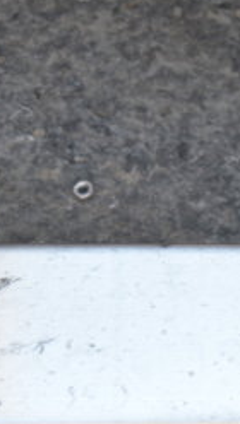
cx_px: 501
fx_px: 2395
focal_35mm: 212
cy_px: 256
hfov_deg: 5.6
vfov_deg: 10.1
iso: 280
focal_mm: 55
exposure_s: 1/100
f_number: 5.6
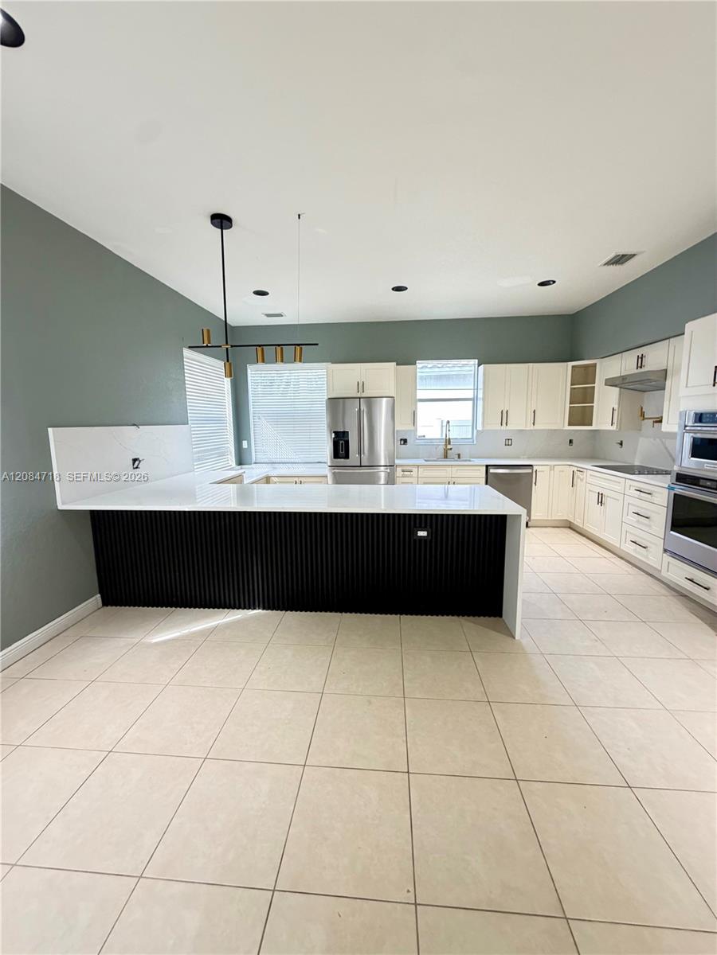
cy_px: 478
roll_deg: +1.7
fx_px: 387
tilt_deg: -7.9
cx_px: 358
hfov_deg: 85.7
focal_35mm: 14
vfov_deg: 102.1
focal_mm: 2.22
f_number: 2.2
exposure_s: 1/66
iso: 320
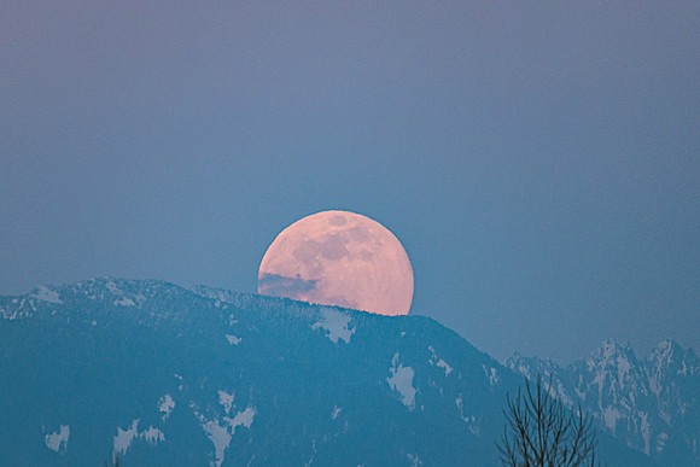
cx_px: 314
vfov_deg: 1.7
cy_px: 246
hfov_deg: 2.5
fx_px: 16077
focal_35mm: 827
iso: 800
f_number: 6.1
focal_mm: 500
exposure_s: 1/125
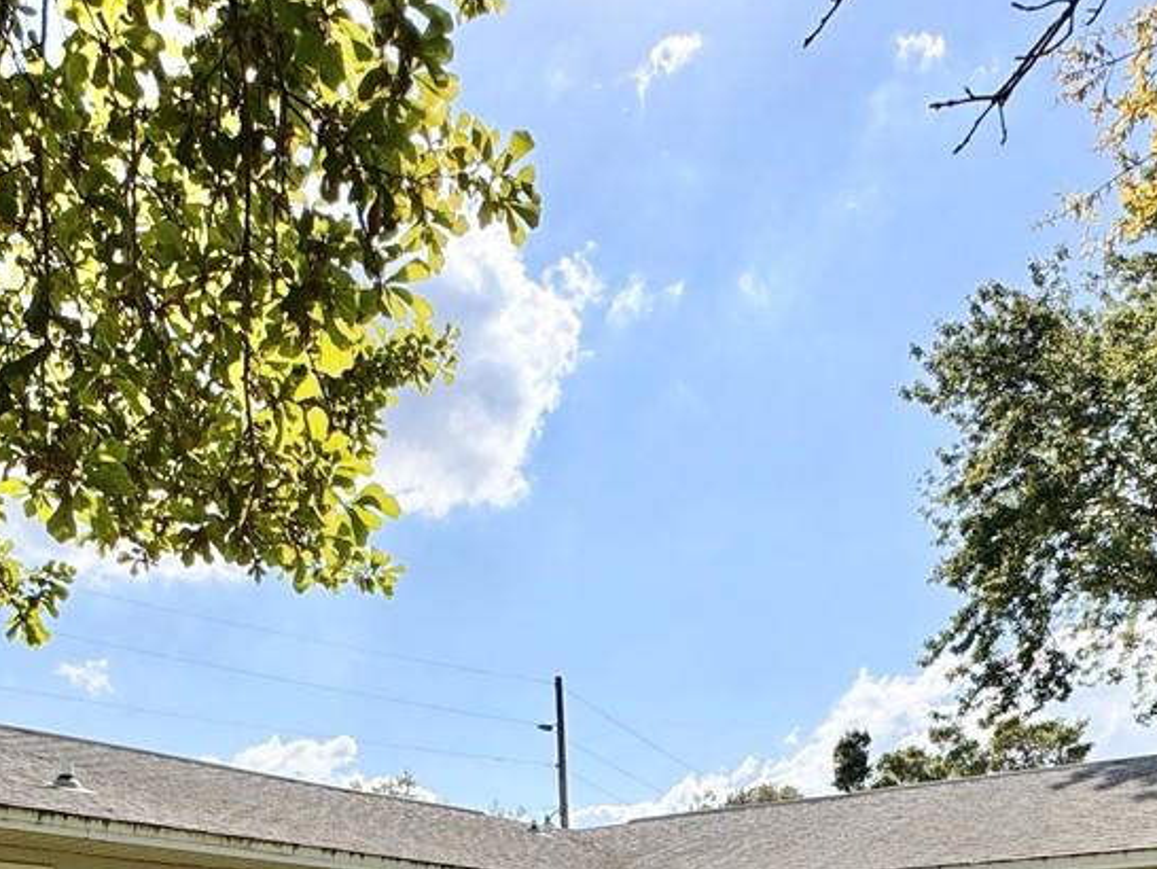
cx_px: 568
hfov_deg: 45.8
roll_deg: -0.4
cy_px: 1058
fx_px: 1371
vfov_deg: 29.8
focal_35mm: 41
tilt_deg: -1.9
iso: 50
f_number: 2.2
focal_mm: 2.22
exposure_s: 1/2208
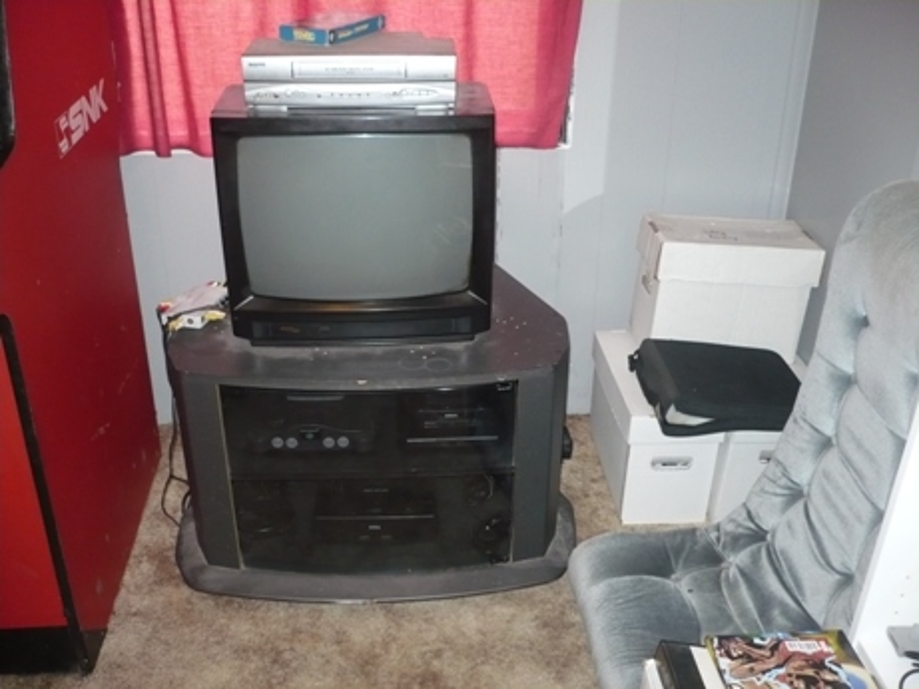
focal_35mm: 35
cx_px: 460
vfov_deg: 40.7
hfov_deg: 52.6
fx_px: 929
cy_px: 344
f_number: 2.8
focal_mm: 5.8
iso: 250
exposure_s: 1/30
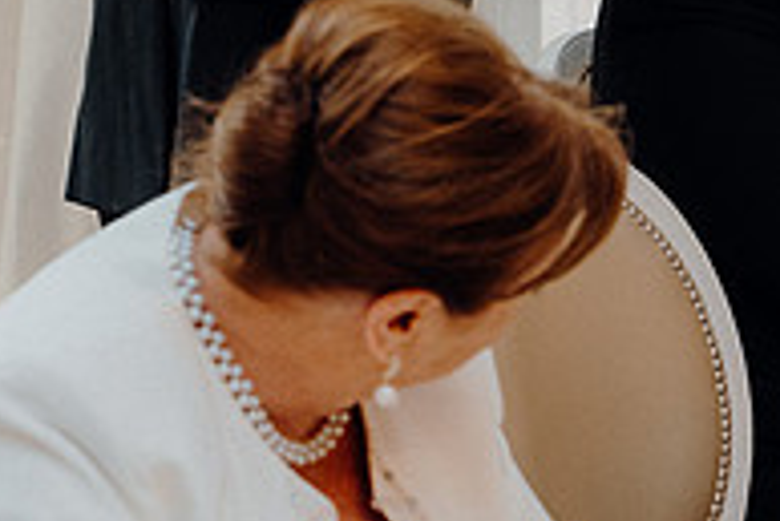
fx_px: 3317
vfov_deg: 8.9
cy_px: -119
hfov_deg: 13.4
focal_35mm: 153
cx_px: 493
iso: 1250
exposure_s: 1/160
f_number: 3.5
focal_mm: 51
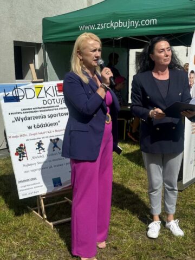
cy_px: 130
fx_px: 361
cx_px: 98
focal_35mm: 48
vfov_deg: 39.7
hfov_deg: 30.3
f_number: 1.78
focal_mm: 6.76
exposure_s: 1/2513
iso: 64
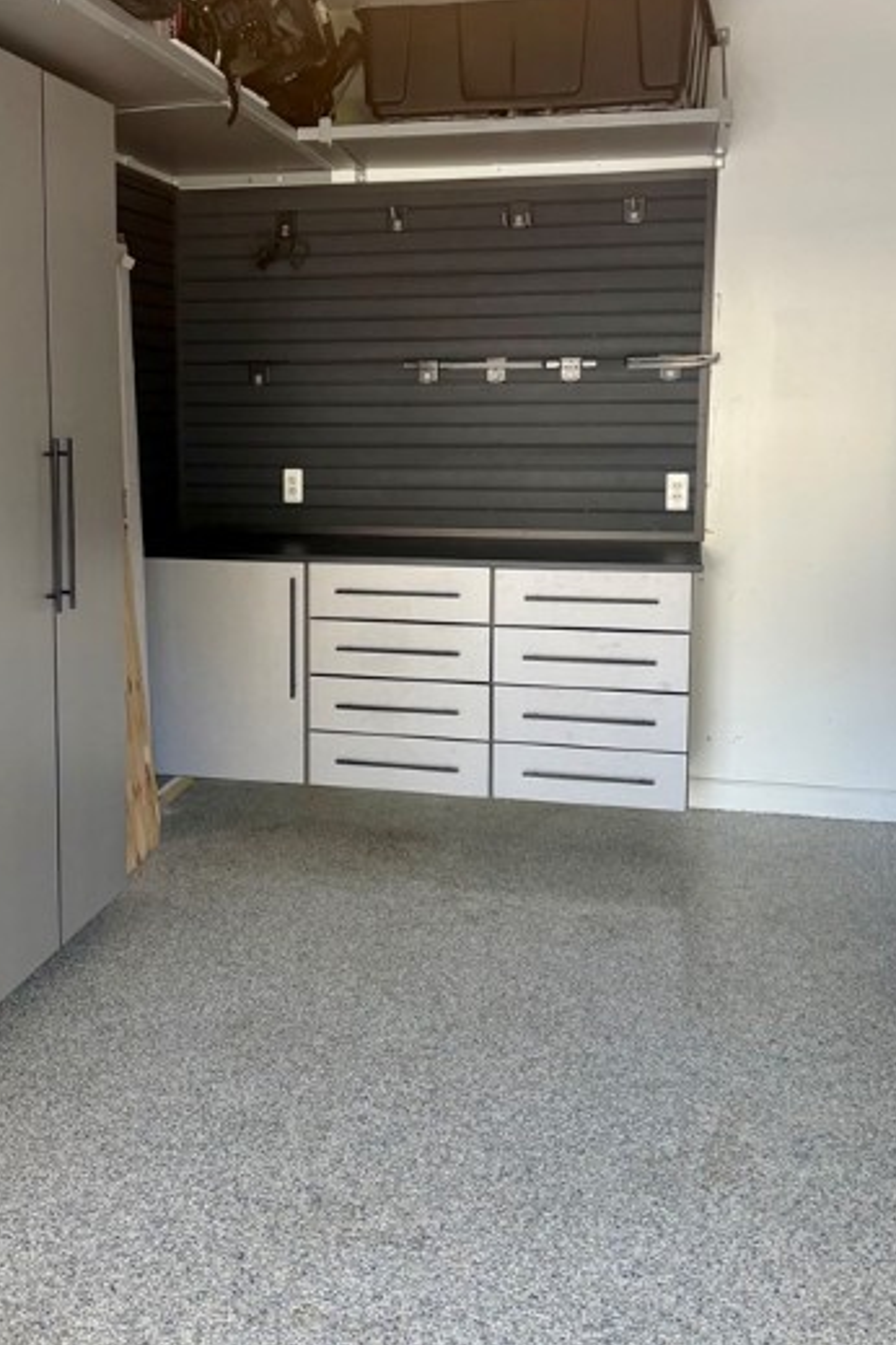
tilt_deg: -7.3
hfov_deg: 33.1
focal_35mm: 40
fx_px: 1493
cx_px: 290
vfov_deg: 48.3
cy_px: 560
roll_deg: +1.8
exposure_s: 1/72
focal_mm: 5.96
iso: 125
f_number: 1.6
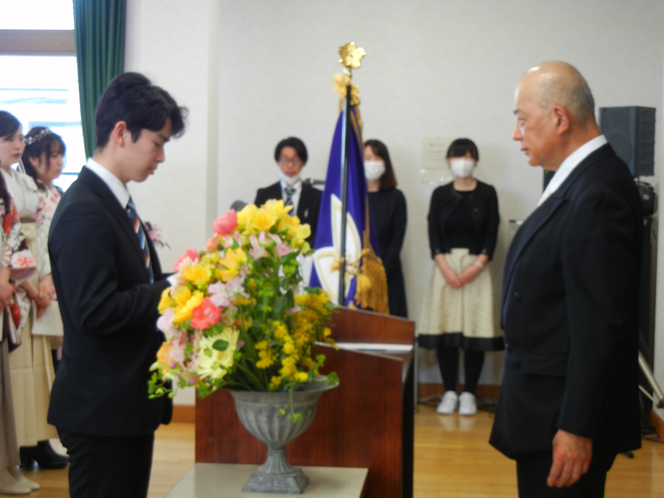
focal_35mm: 77
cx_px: 332
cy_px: 249
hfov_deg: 25.3
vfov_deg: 19.1
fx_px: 1477
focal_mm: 13.9
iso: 160
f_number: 4.3
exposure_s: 1/16
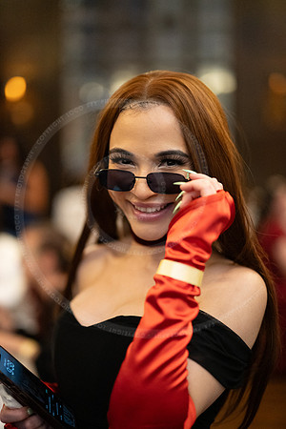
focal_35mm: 50
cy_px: 214
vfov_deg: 39.6
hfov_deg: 27.0
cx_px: 143
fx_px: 596
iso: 6400
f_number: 1.2
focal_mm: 50
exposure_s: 1/125
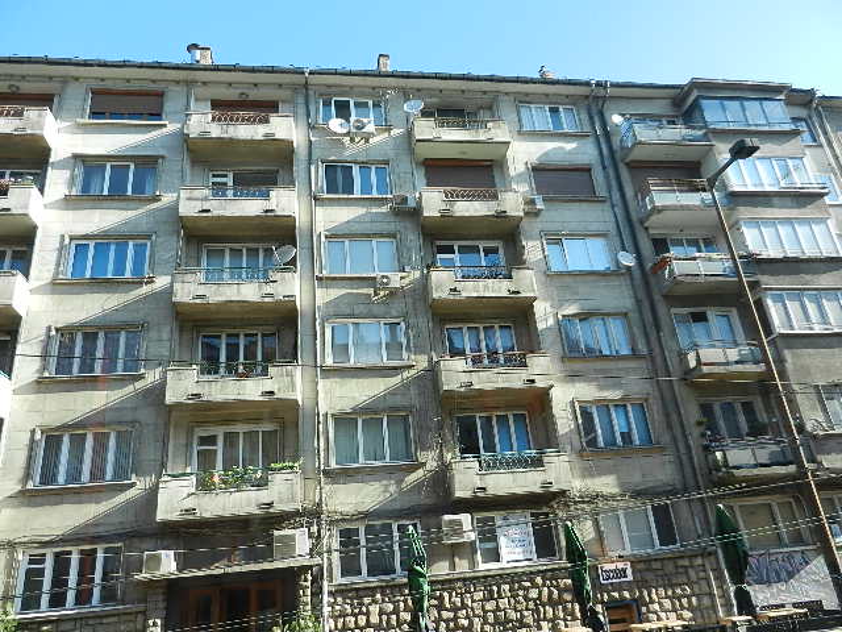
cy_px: 316
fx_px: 608
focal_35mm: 25
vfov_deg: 54.9
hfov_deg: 69.4
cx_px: 421
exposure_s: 1/100
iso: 160
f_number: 3.5
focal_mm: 4.5
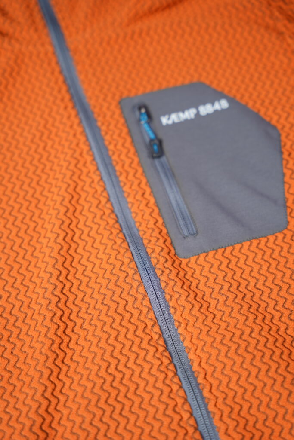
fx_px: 857
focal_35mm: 70
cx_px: 147
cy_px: 220
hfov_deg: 19.5
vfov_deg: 28.8
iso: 50
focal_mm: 70
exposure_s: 1/250
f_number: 2.8
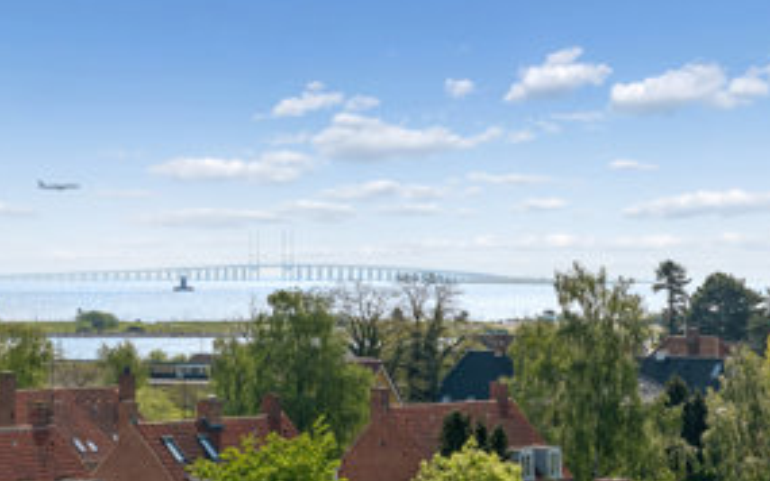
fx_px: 3777
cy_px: 186
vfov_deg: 7.3
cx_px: 313
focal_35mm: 180
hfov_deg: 11.6
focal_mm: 70
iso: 160
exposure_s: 1/500
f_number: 11
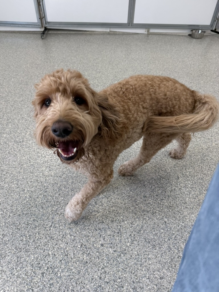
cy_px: 146
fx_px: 202
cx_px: 110
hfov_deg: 56.8
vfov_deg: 71.6
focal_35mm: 24
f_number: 1.78
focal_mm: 6.76
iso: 125
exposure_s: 1/224
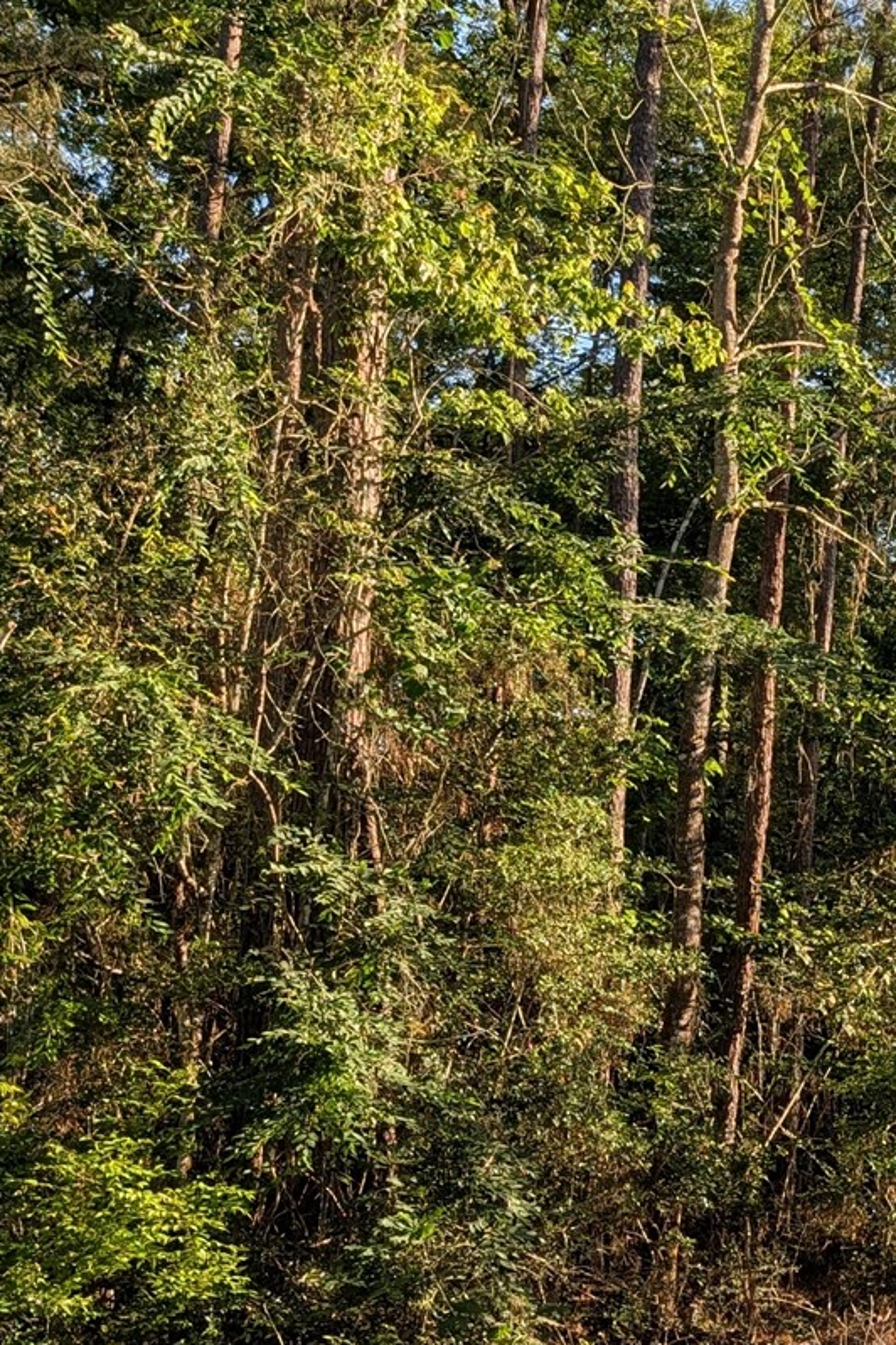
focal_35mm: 64
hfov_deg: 18.5
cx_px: 1385
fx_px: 2389
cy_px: 895
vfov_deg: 31.2
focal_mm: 6.9
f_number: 1.68
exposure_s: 1/349
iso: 20
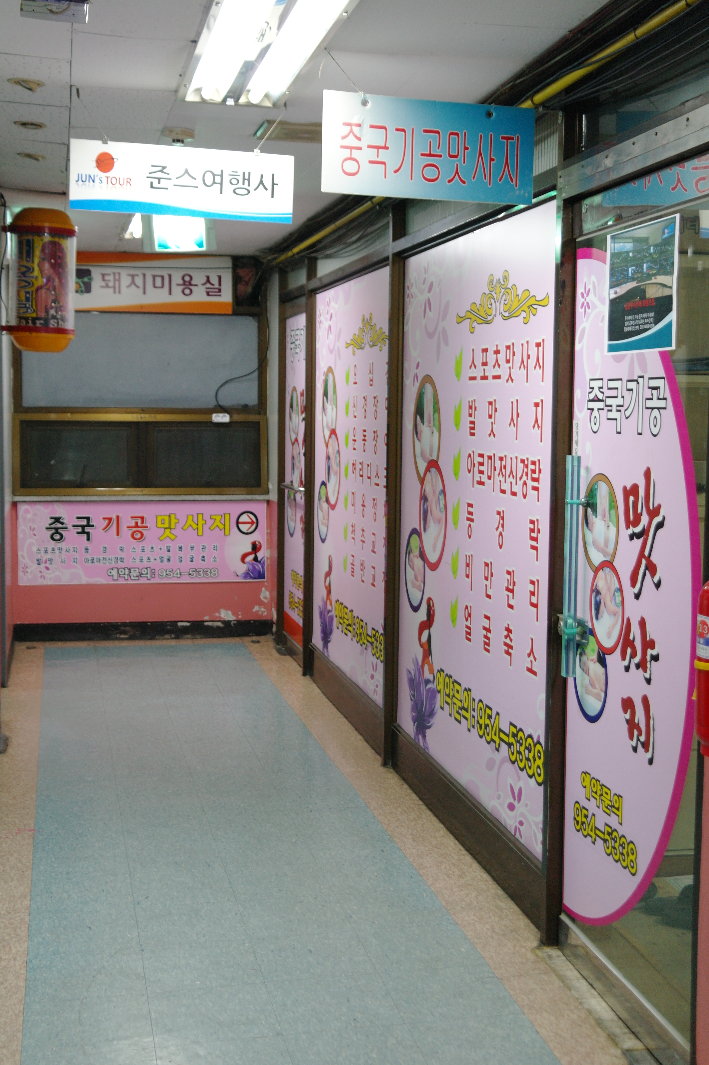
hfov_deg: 27.0
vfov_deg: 39.6
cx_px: 354
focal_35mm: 50
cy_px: 532
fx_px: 1479
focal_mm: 33
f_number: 4.5
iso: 400
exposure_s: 1/20
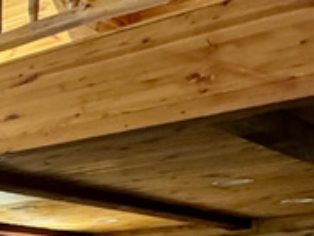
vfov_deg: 17.1
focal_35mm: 81
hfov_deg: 15.1
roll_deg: -0.2
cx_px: -428
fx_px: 735
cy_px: 309
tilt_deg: +1.4
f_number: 2.2
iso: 320
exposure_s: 1/97
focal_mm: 2.22
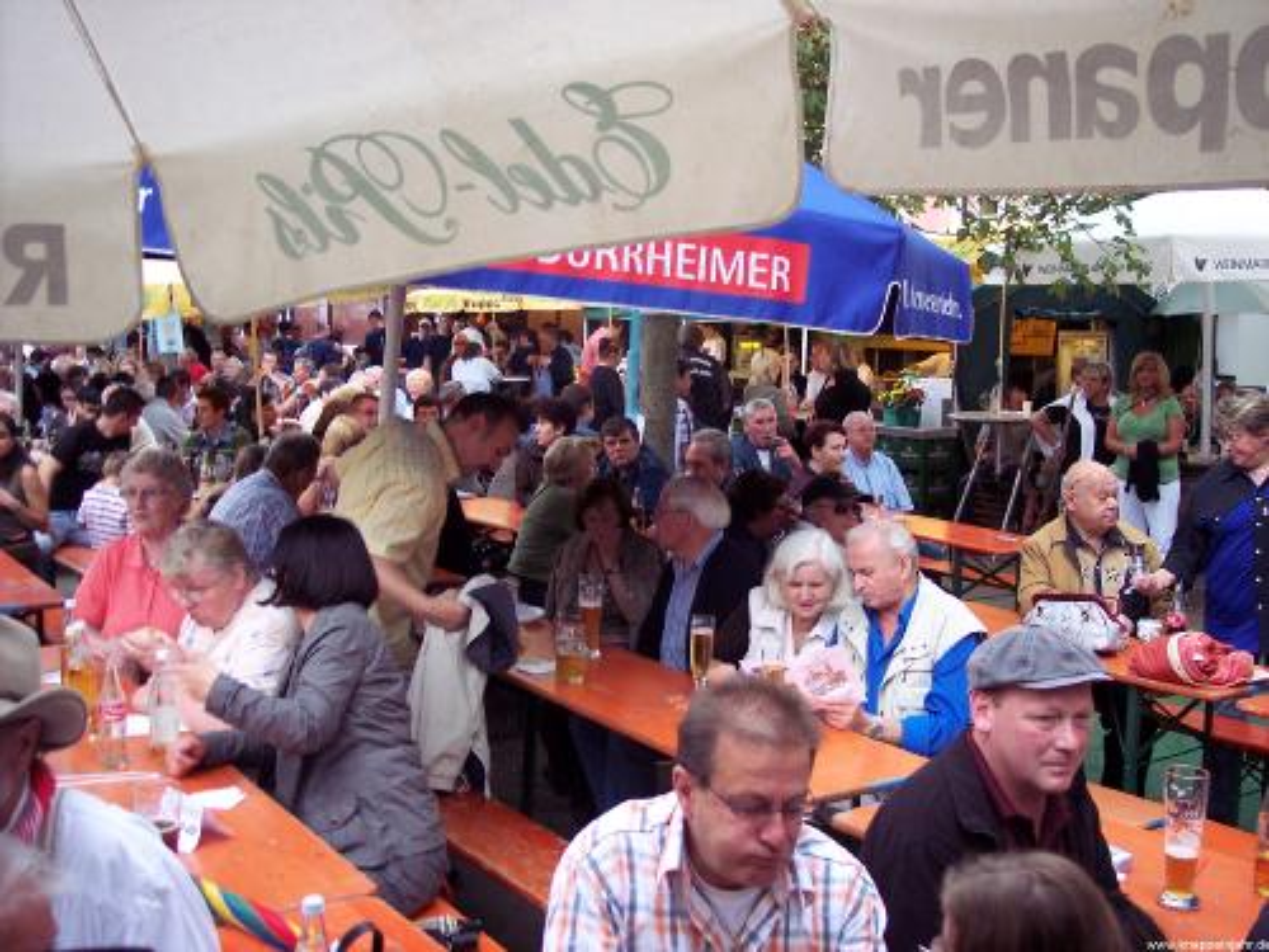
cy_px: 476
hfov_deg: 47.9
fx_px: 1430
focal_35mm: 39
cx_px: 634
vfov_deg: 36.8
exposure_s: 1/60
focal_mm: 8
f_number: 2.8
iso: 140
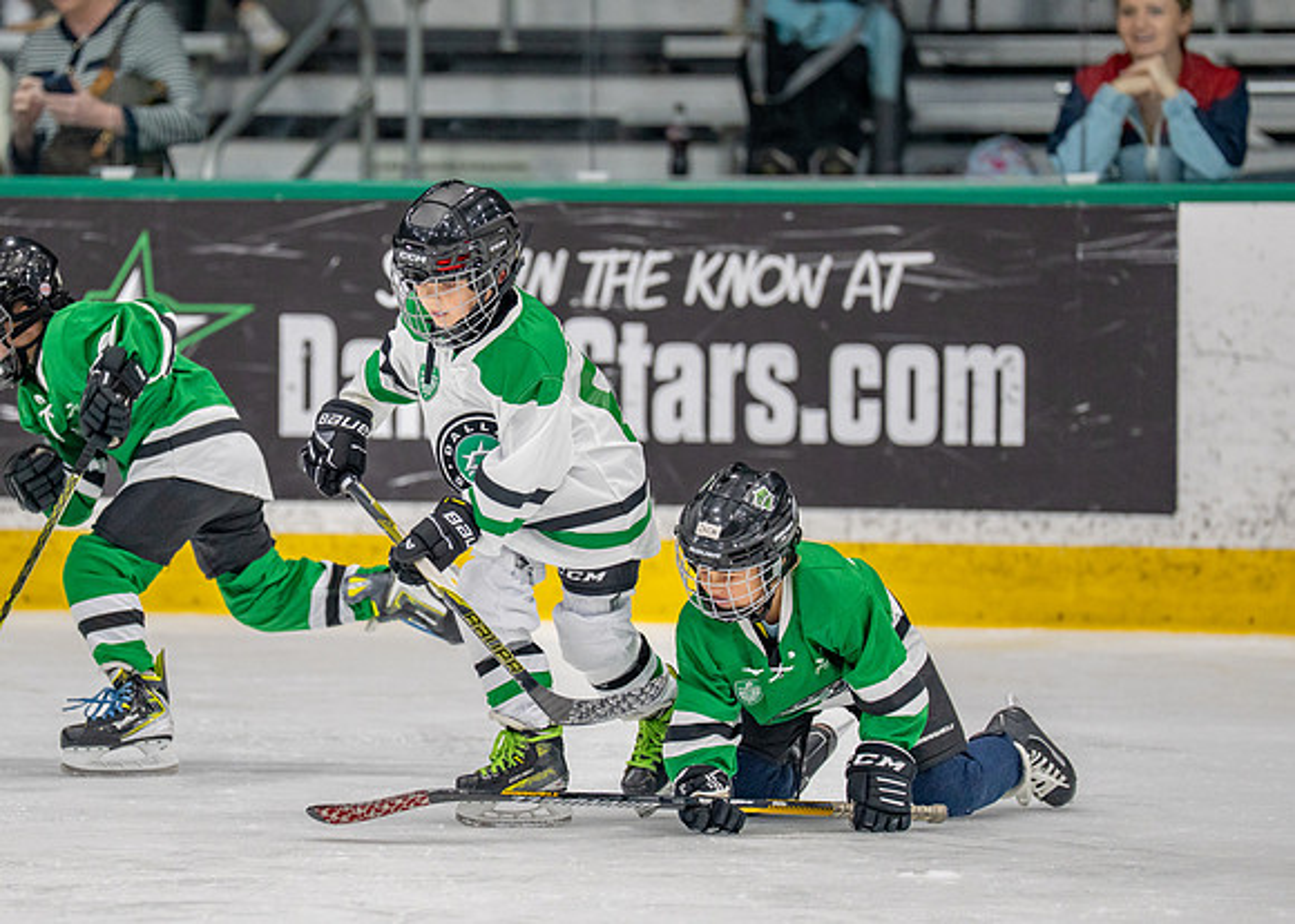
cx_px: 464
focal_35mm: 303
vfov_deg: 4.8
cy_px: 462
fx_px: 11130
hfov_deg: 6.7
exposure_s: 1/1250
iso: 1000
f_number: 2.8
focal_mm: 197
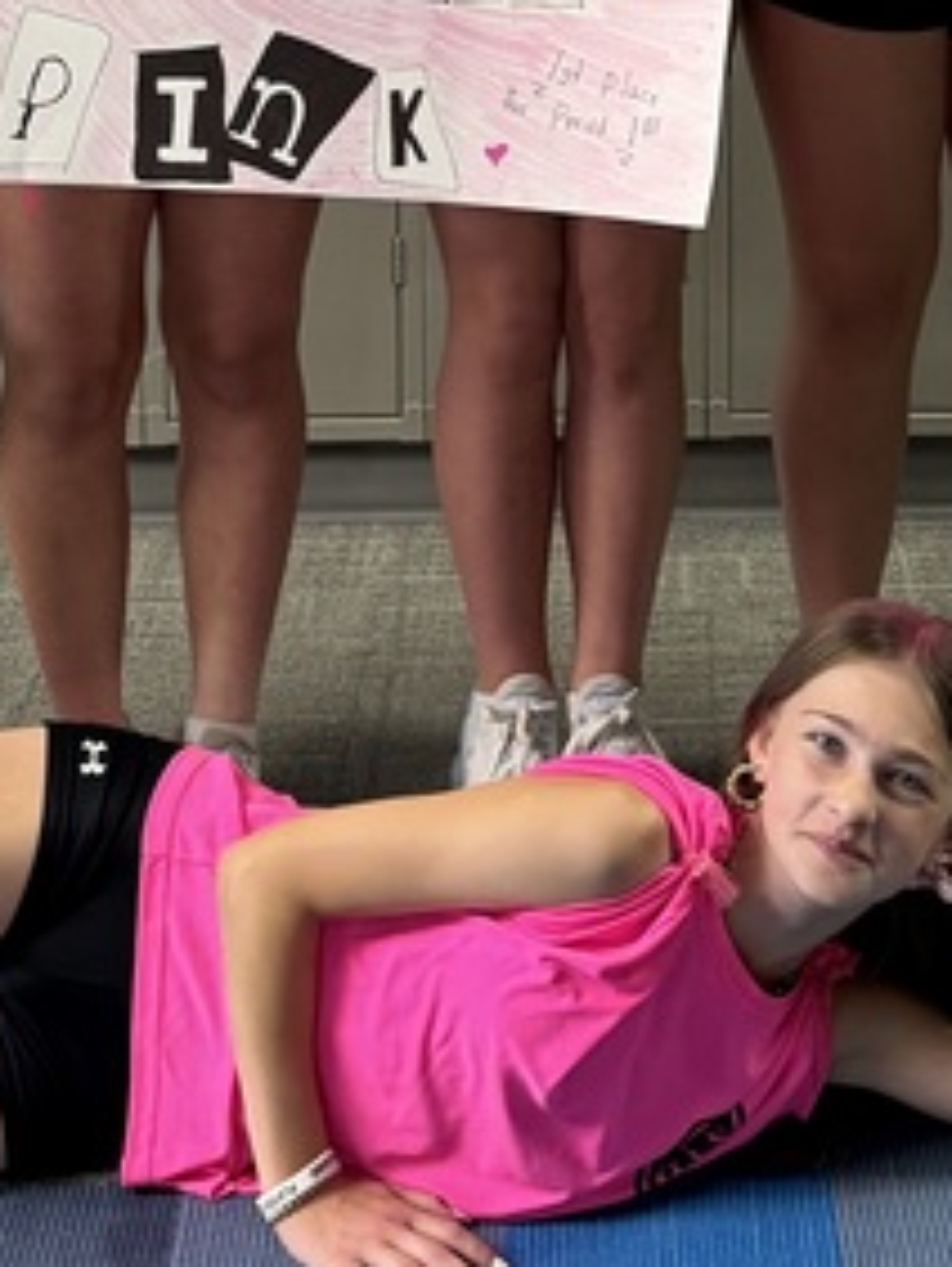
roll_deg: -1.7
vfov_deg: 21.1
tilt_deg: -7.7
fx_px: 3185
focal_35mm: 87
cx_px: 597
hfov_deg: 17.0
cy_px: -198
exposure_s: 1/60
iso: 250
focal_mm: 6.76
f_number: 1.78
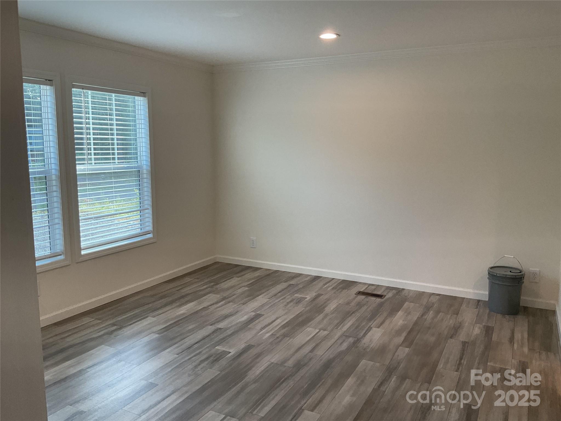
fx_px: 470
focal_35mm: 29
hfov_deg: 61.7
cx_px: 280
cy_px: 210
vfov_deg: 48.2
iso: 50
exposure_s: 1/120
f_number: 1.8
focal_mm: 3
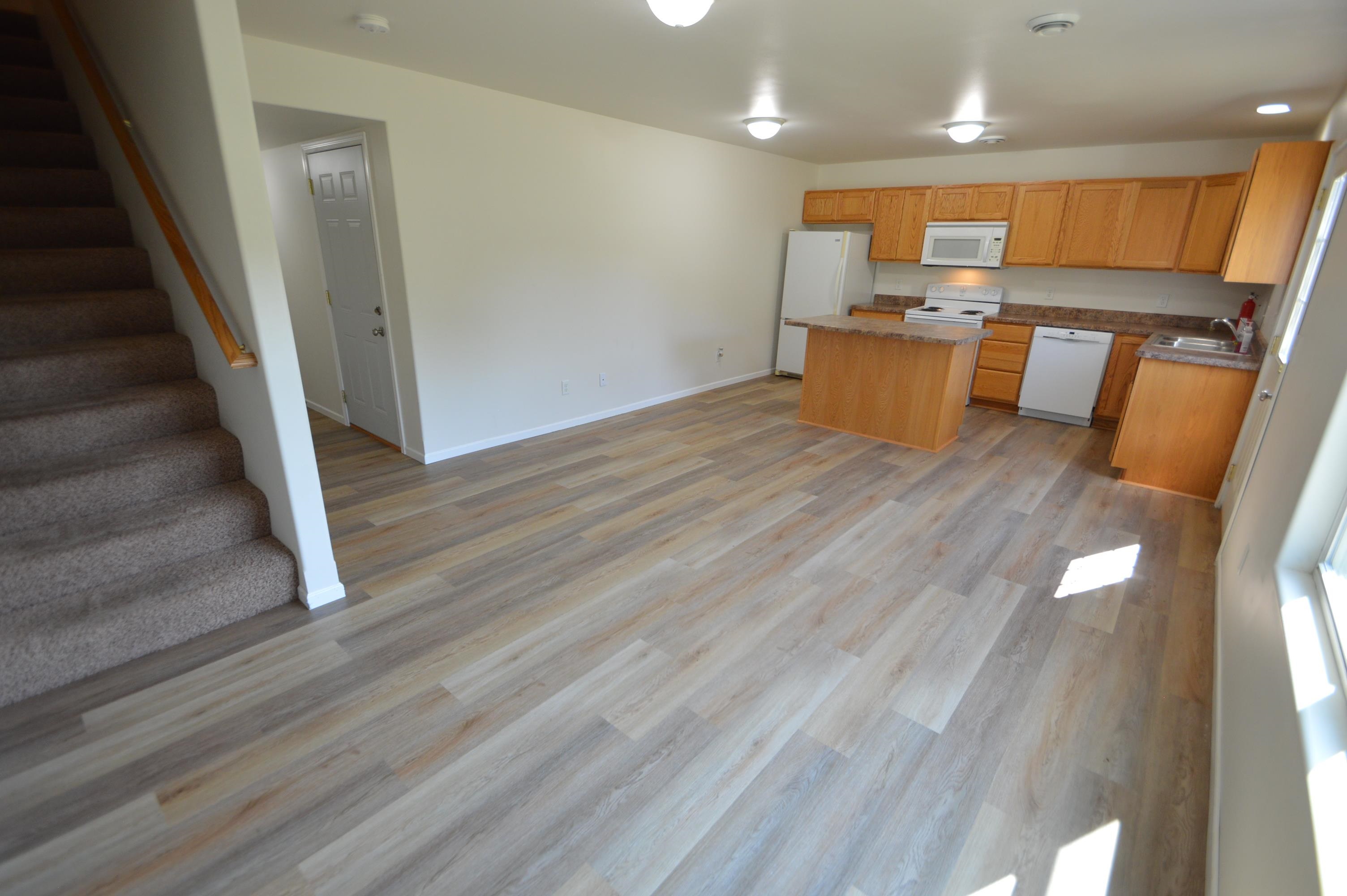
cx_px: 674
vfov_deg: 77.2
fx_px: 561
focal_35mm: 15
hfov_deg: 100.4
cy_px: 448
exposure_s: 1/80
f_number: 4.5
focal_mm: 10
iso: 400
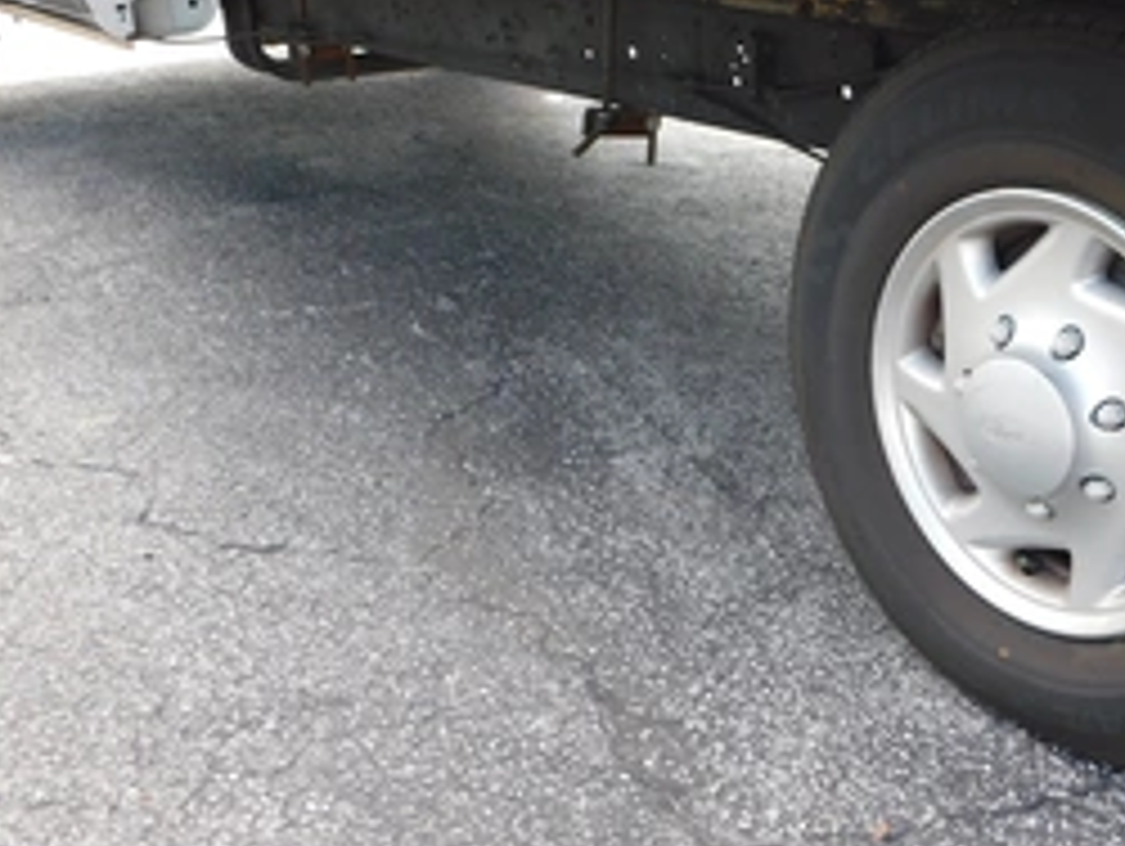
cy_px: 472
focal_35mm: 48
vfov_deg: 30.3
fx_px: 1561
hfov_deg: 38.4
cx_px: 873
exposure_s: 1/100
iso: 125
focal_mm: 5.3
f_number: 3.2
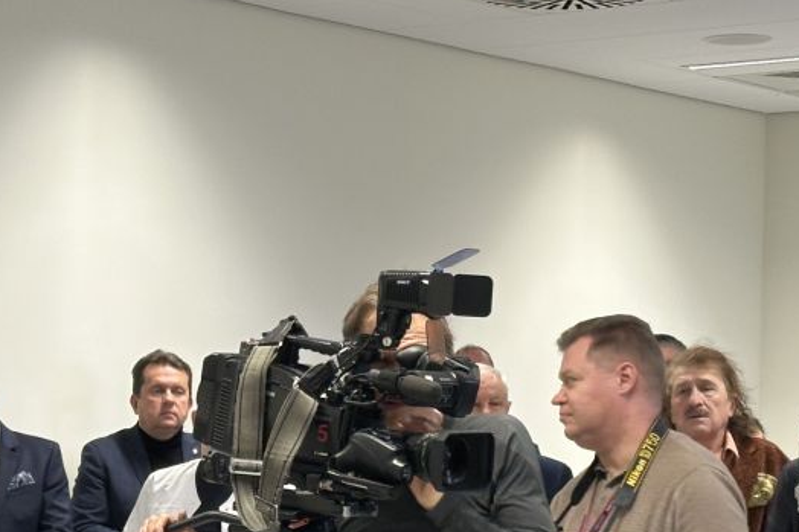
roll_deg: -1.2
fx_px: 2707
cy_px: 500
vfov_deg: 11.1
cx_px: 355
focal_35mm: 122
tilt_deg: -1.4
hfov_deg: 16.8
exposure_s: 1/50
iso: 64
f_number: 1.78
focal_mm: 6.86
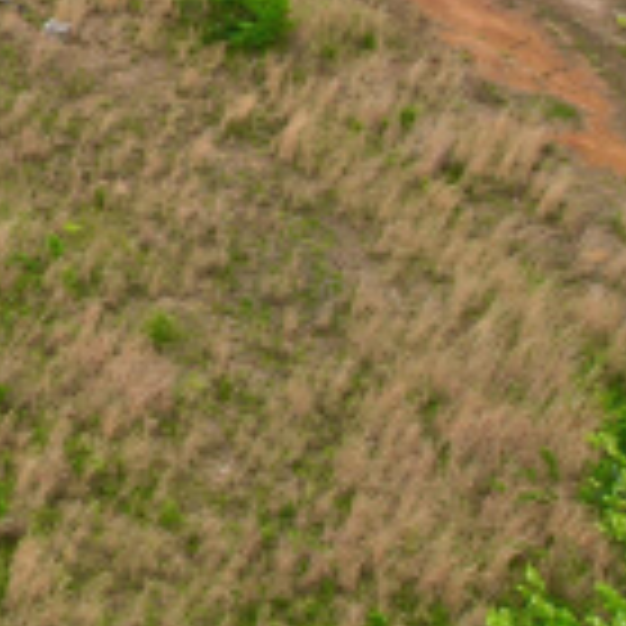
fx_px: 2066
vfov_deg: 15.6
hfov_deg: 14.8
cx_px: -540
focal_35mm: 101
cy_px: -356
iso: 110
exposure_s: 1/350
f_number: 2.8
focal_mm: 8.38
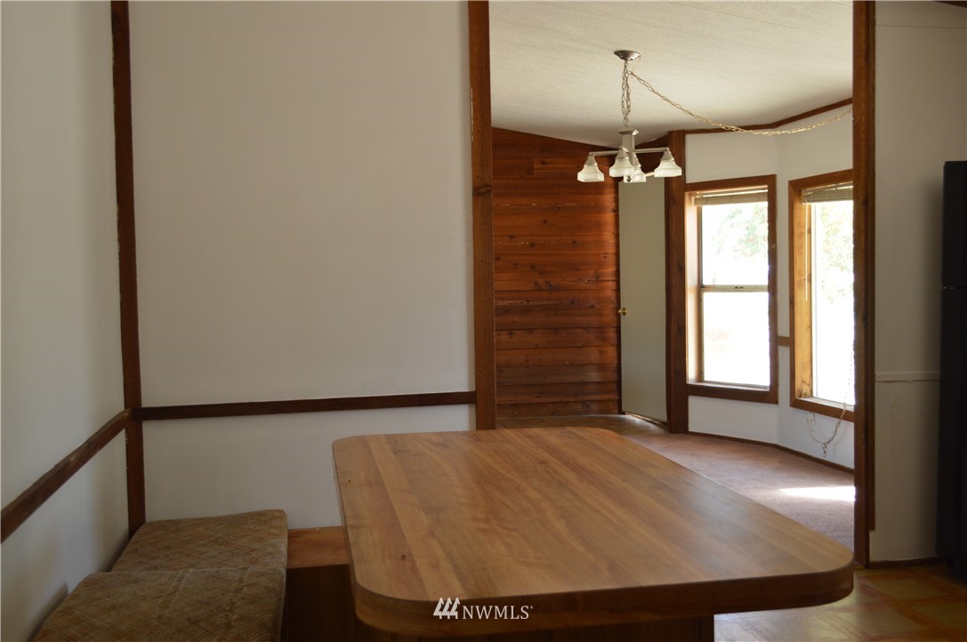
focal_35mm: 36
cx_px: 484
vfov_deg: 36.8
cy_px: 321
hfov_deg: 53.2
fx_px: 966
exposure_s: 1/60
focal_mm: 24
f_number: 4
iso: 400
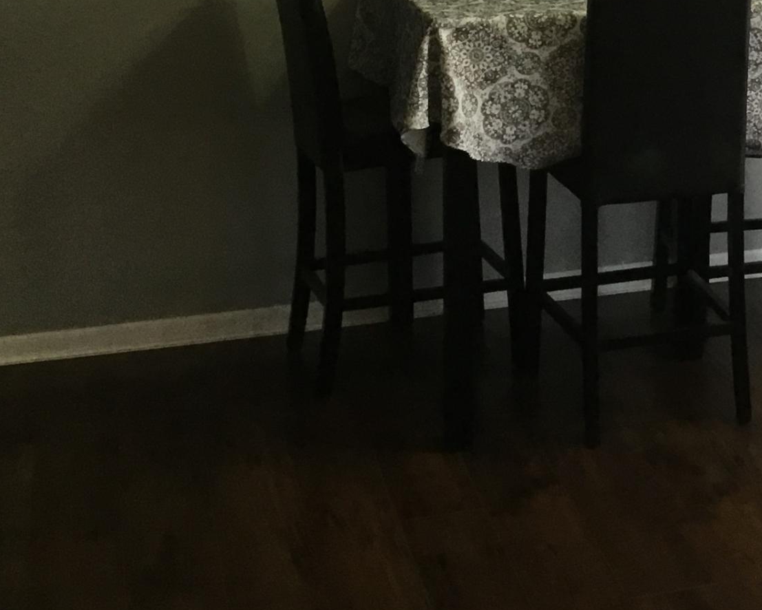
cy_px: -138
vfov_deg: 17.7
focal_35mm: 82
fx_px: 1850
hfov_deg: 22.4
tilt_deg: -4.4
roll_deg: +0.8
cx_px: 764
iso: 40
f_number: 2.4
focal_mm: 3.3
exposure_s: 1/30
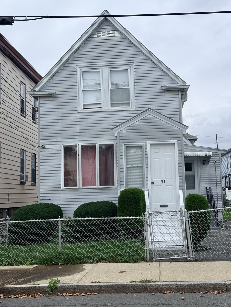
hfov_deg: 30.3
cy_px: 154
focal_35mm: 48
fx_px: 427
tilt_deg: +6.2
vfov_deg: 39.7
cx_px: 116
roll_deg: +1.1
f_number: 1.78
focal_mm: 6.76
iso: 64
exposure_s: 1/1543
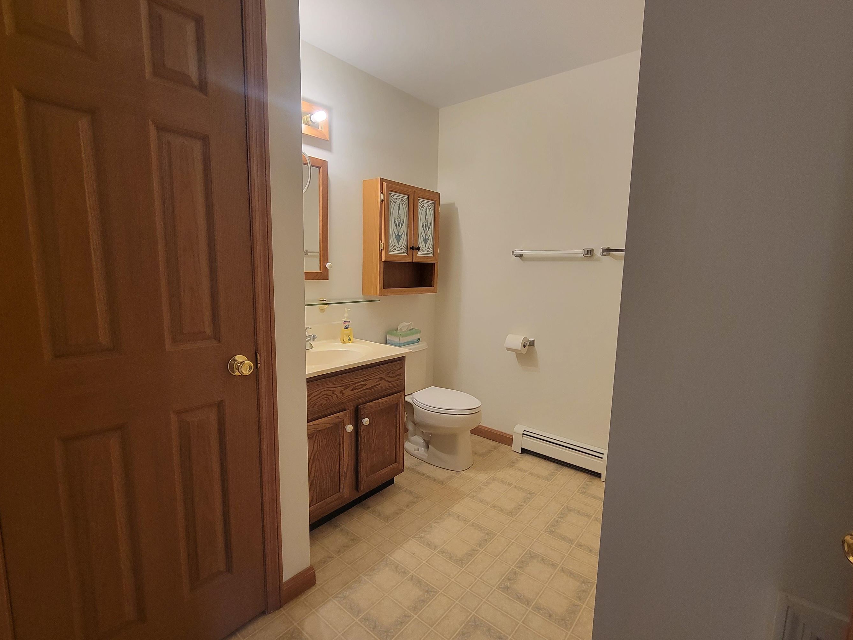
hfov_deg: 98.2
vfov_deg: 81.8
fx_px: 370
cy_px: 317
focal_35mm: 15
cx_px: 429
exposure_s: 1/60
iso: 250
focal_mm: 2.2
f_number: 2.2
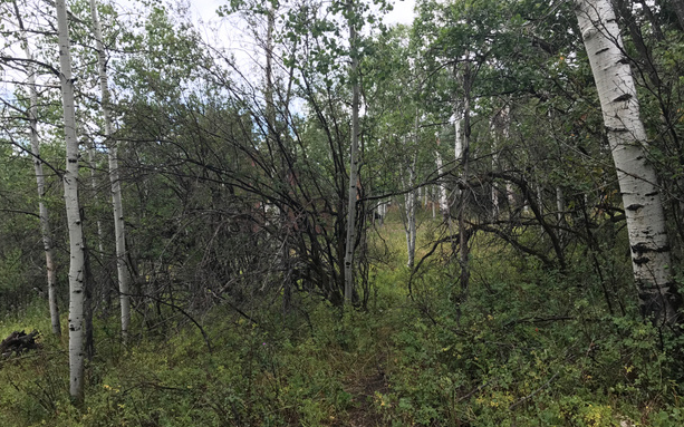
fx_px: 578
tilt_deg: +2.0
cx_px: 331
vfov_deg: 40.6
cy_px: 230
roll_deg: -2.5
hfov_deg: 61.2
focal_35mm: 31
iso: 20
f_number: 1.8
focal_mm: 3.99
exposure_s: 1/567
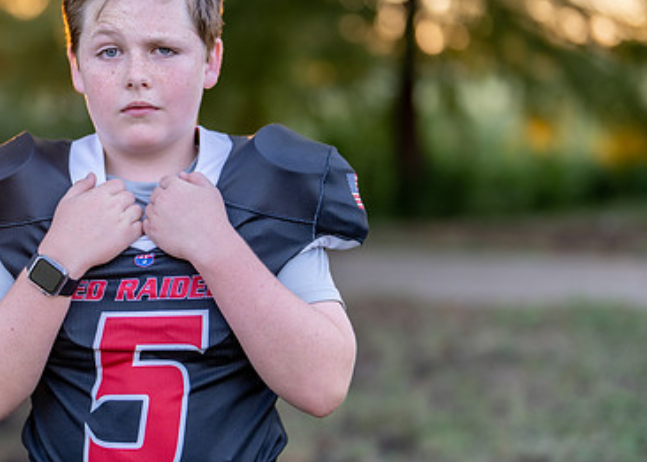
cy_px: 209
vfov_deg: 15.9
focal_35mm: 90
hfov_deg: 22.0
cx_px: 170
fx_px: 1653
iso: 100
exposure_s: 1/320
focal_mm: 50
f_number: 1.2
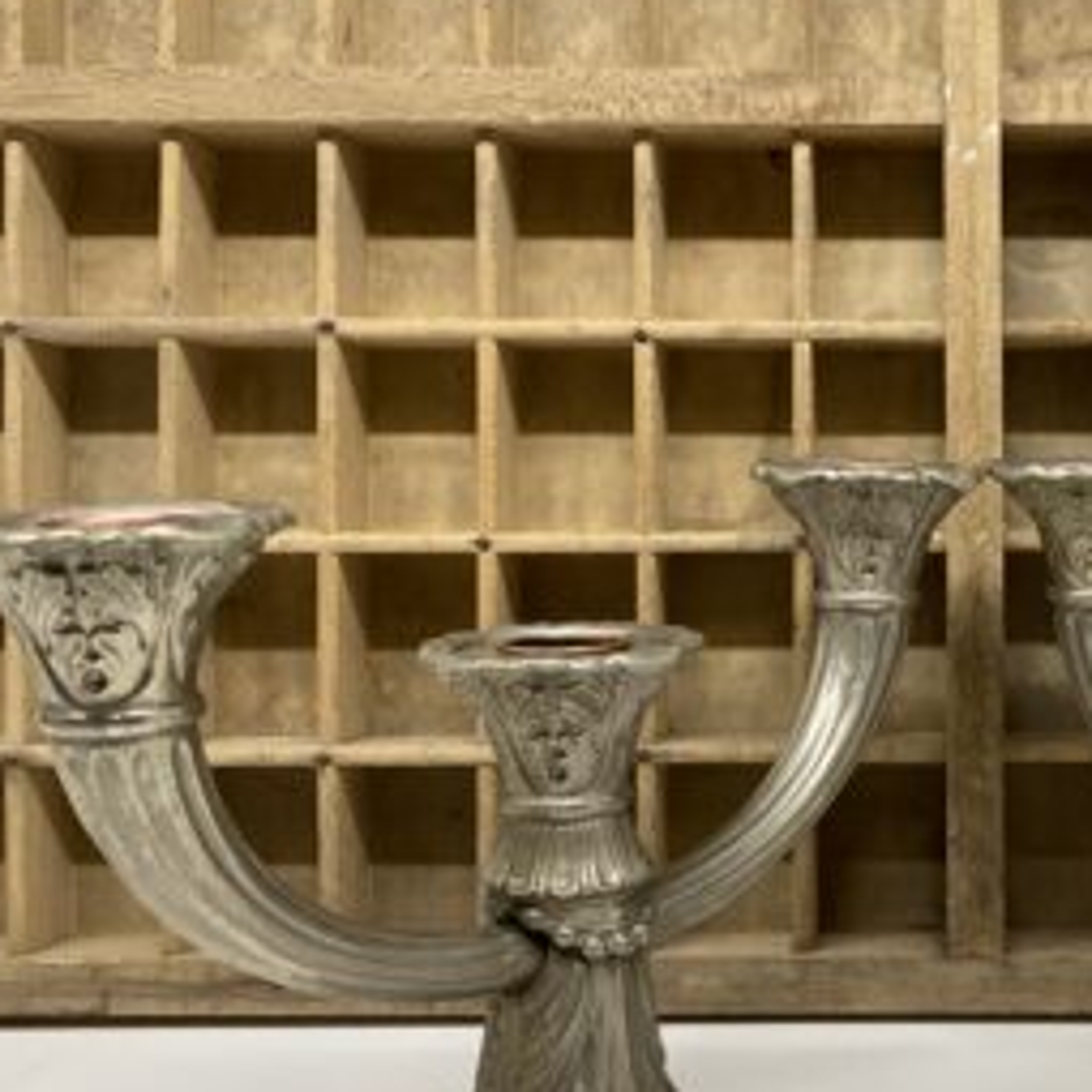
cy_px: 561
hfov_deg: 30.4
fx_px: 1927
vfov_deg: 31.6
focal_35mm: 54
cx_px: 959
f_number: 1.8
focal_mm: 4.25
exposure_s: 1/100
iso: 125
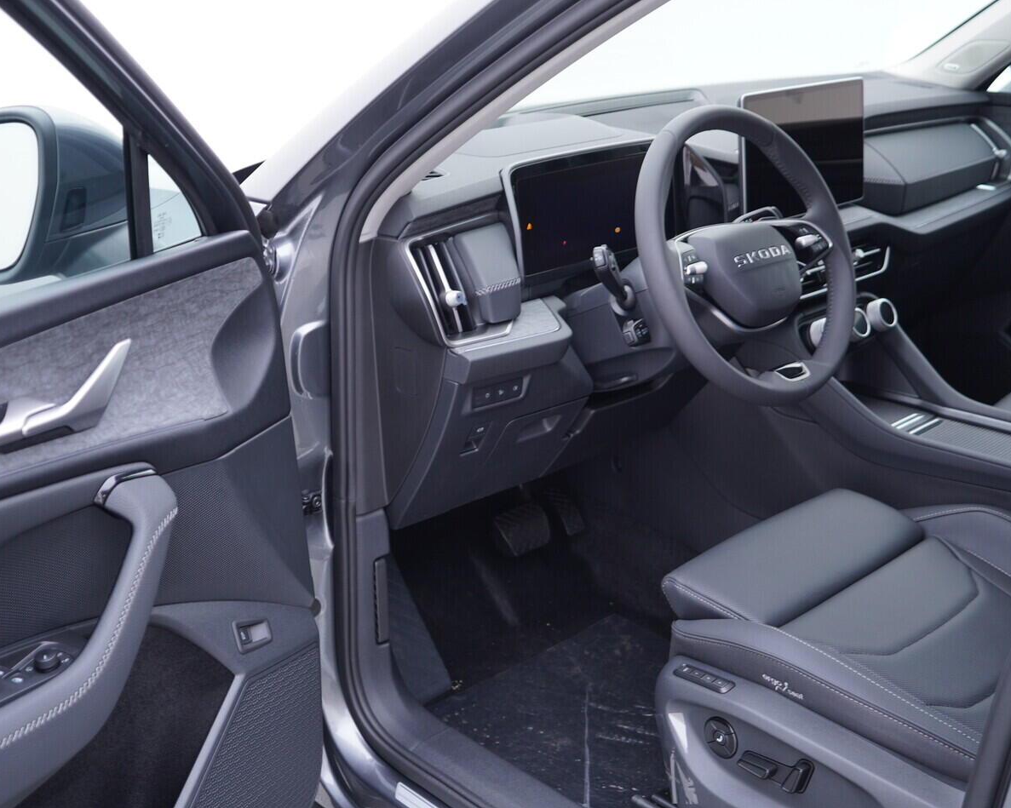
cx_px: 458
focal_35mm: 41
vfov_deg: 36.5
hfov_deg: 44.7
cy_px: 407
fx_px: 1226
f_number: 2.8
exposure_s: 1/40
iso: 200
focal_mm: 24
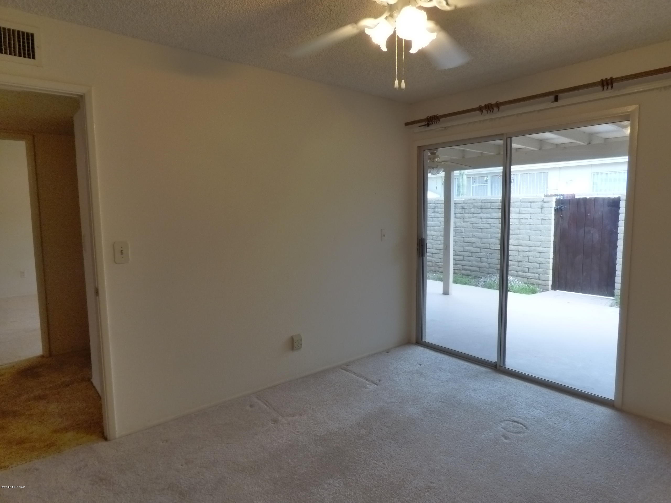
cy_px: 252
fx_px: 388
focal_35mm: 20
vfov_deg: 66.0
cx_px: 336
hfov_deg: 81.7
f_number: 5.6
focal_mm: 3.58
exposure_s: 1/15
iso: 400
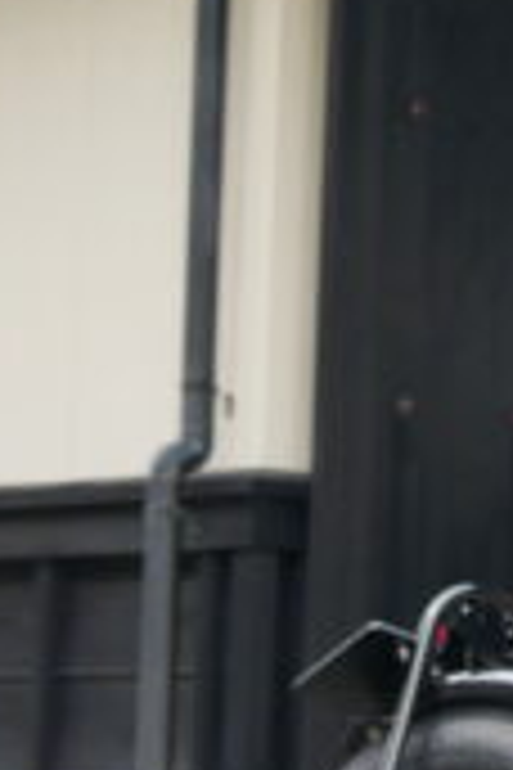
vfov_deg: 9.1
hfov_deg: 5.8
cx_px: 1328
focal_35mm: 225
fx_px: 4809
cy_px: 392
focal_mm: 25
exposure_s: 1/400
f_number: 3.5
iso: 200
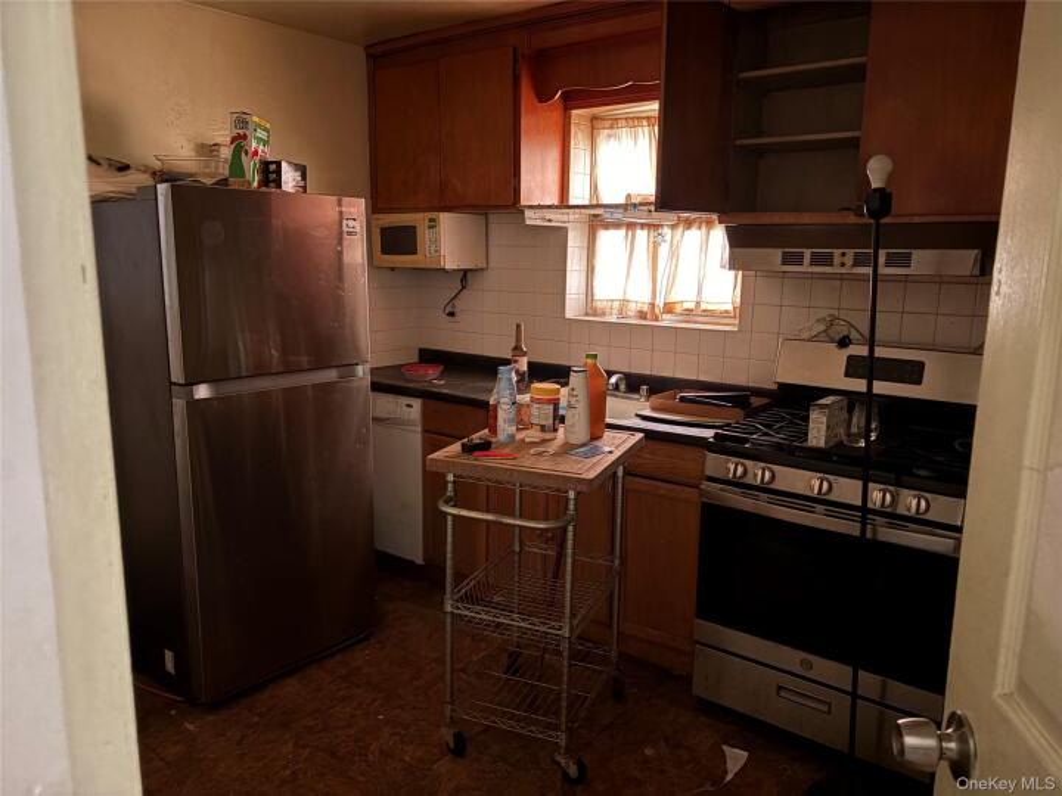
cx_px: 531
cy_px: 398
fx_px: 798
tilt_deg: -10.7
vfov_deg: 53.1
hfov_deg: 67.3
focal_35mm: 26
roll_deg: +0.0
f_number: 1.6
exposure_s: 1/9
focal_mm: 5.96
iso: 1000
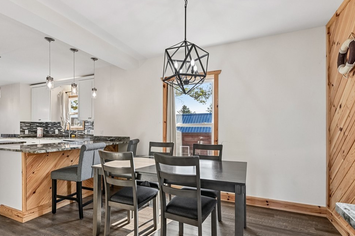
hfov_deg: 89.9
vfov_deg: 67.3
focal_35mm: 18
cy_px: 125
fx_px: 177
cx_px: 169
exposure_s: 1/1000
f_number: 6.3
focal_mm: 16
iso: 1000
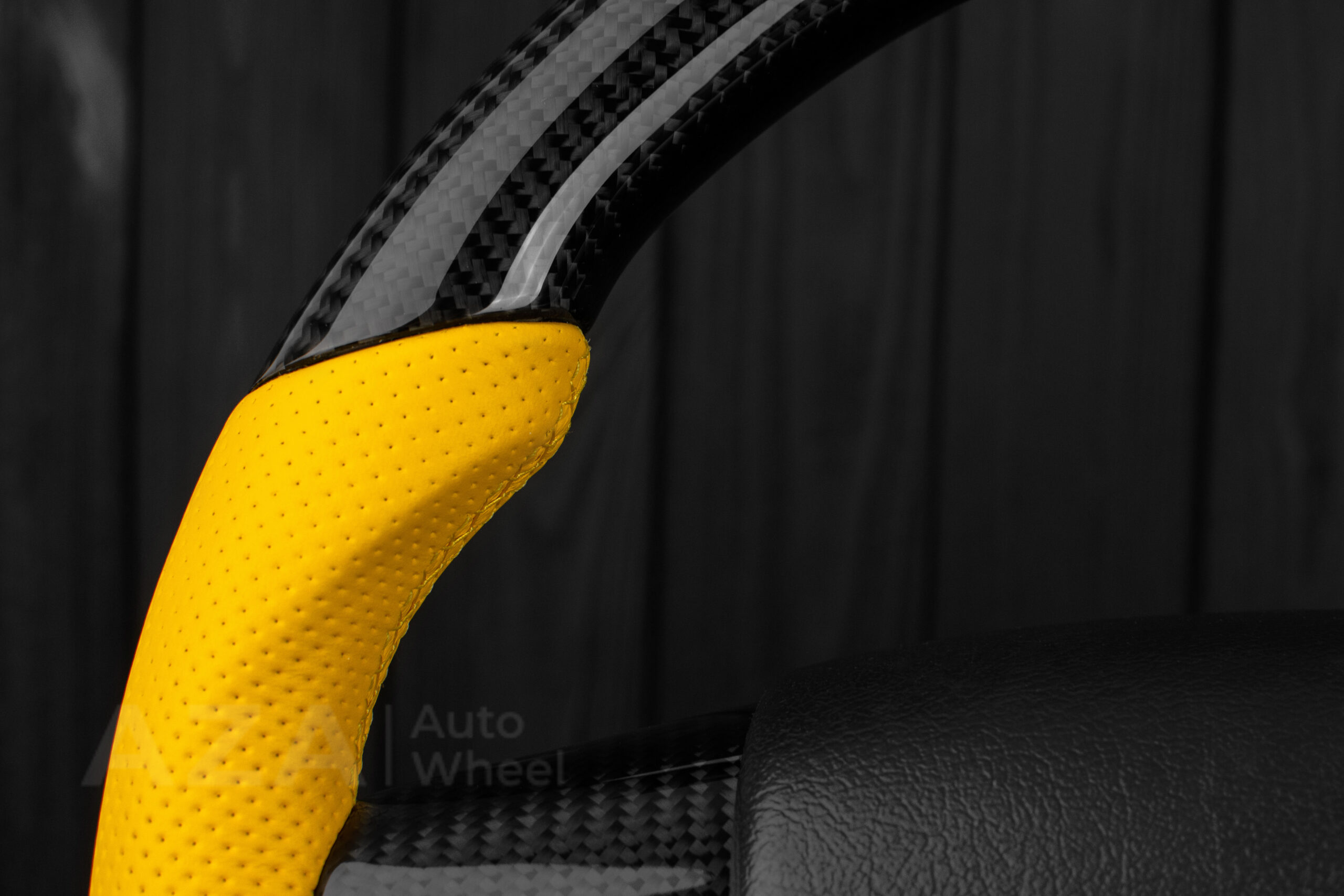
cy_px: 448
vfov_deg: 25.8
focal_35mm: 52
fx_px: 1960
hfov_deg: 37.8
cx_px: 672
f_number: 6.3
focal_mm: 35
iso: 500
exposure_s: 1/125
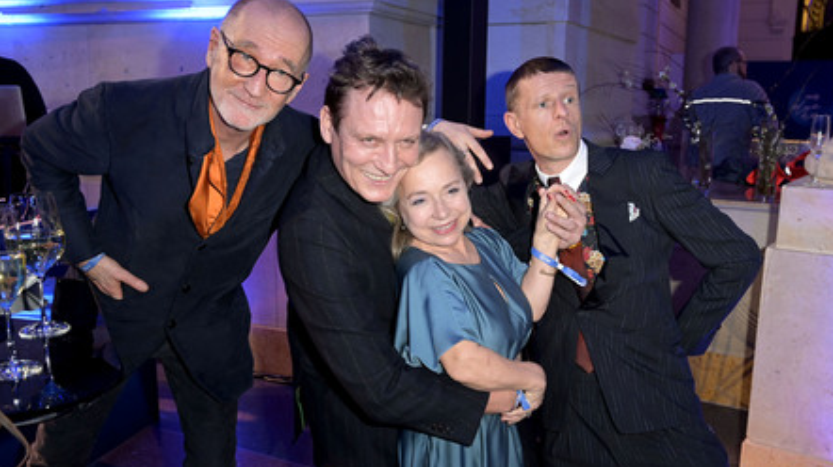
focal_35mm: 31
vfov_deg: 37.6
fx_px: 684
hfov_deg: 62.7
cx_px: 421
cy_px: 264
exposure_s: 1/50
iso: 2500
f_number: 5.6
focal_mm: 29
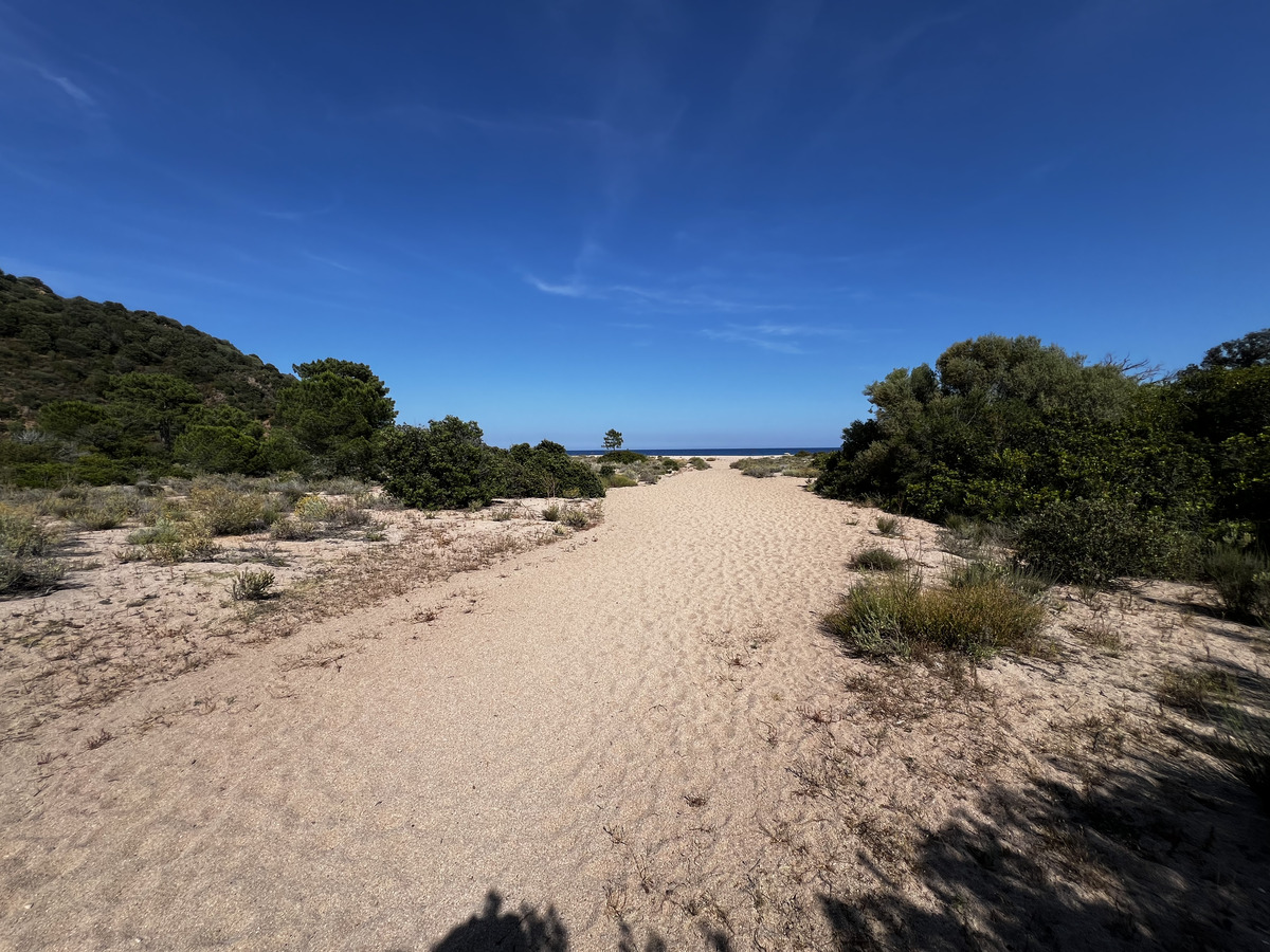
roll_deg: +0.9
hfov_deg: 106.2
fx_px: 477
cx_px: 635
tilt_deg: -2.6
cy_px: 476
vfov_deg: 89.9
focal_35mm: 13
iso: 32
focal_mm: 1.57
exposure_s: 1/2660
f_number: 1.8
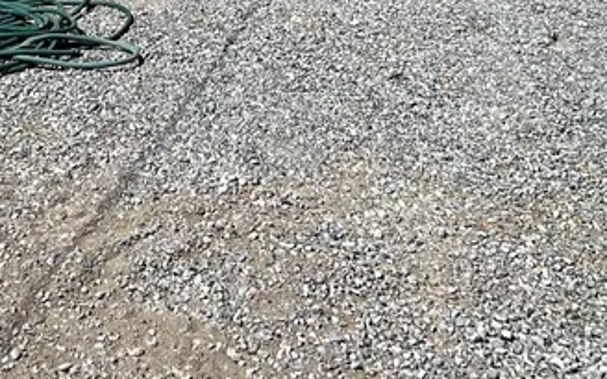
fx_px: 1423
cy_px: -318
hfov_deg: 23.9
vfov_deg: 13.5
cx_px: 183
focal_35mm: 86
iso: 50
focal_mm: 5.7
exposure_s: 1/8000
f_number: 1.5
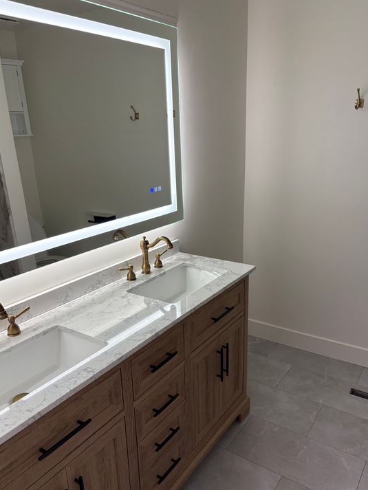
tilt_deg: -15.4
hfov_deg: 49.8
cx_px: 189
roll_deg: +2.4
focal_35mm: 28
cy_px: 263
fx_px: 397
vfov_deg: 63.4
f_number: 1.6
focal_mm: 5.96
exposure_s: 1/130
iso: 100
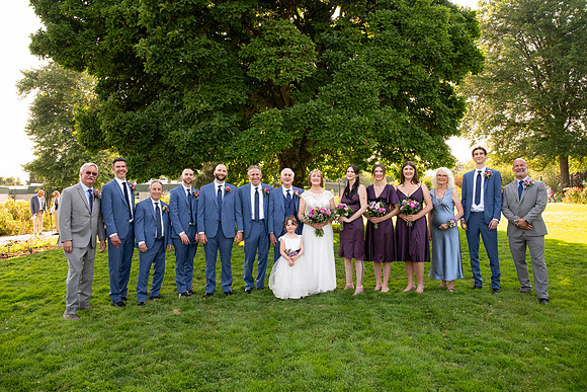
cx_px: 294
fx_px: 391
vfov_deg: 53.2
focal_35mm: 24
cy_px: 196
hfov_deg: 73.7
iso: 2000
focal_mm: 24
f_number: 7.1
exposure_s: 1/320
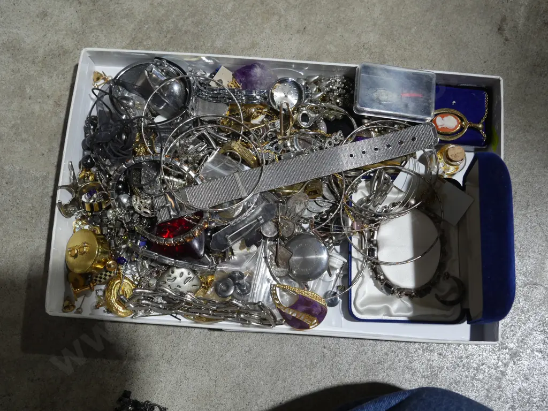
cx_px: 274
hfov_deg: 42.9
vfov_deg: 32.9
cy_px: 206
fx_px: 697
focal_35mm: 44
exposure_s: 1/60
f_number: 4.7
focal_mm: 22
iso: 400
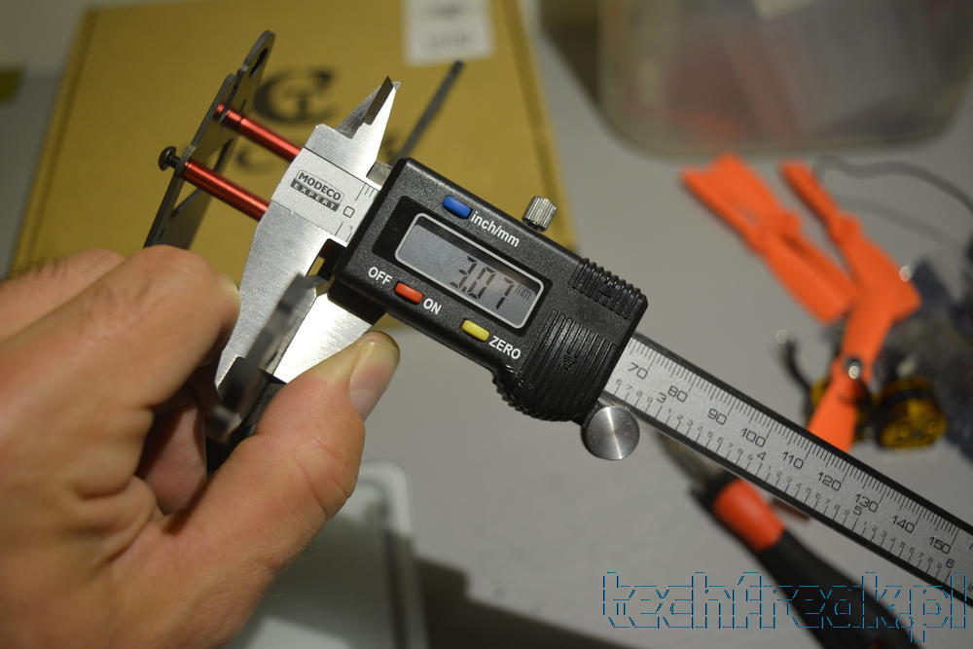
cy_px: 324
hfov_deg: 47.9
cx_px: 486
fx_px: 1095
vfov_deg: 33.0
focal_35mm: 40
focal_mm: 27
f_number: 4.5
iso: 400
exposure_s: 1/100
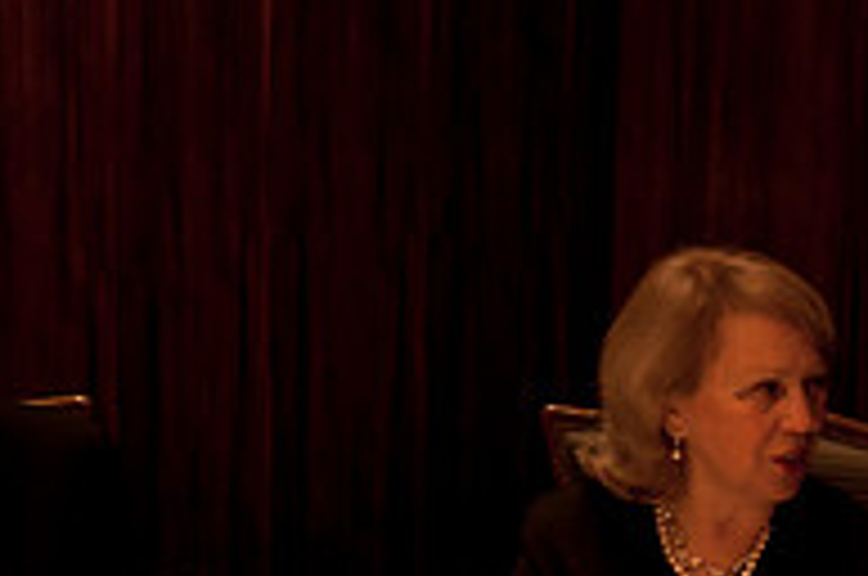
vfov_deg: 12.6
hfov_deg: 19.0
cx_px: 454
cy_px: 416
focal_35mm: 108
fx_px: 2600
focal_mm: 24
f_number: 2.8
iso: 1000
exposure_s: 1/8
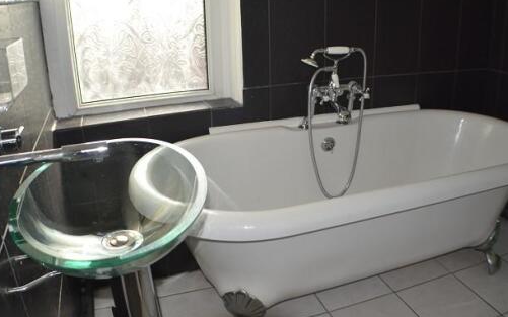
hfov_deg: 49.3
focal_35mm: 40
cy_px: 134
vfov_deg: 31.9
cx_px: 260
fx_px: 554
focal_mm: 20
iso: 100
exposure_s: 1/125
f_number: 3.8
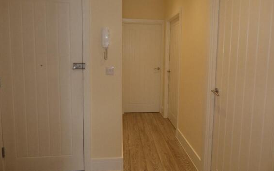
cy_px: 66
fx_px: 164
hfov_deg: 79.6
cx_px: 141
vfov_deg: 54.5
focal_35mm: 22
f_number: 2.8
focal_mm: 3.58
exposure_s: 1/60
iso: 100
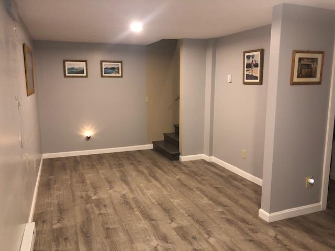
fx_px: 271
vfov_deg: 49.7
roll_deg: +0.0
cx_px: 168
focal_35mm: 28
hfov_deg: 63.4
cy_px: 126
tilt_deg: -8.5
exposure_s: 1/11
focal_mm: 3.99
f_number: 1.8
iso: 100
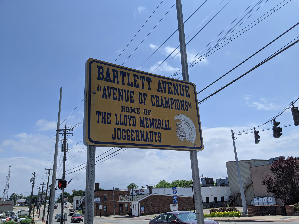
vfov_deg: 51.4
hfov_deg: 65.3
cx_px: 150
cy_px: 112
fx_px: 233
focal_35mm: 27
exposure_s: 1/4695
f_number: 1.8
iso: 57
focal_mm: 4.44
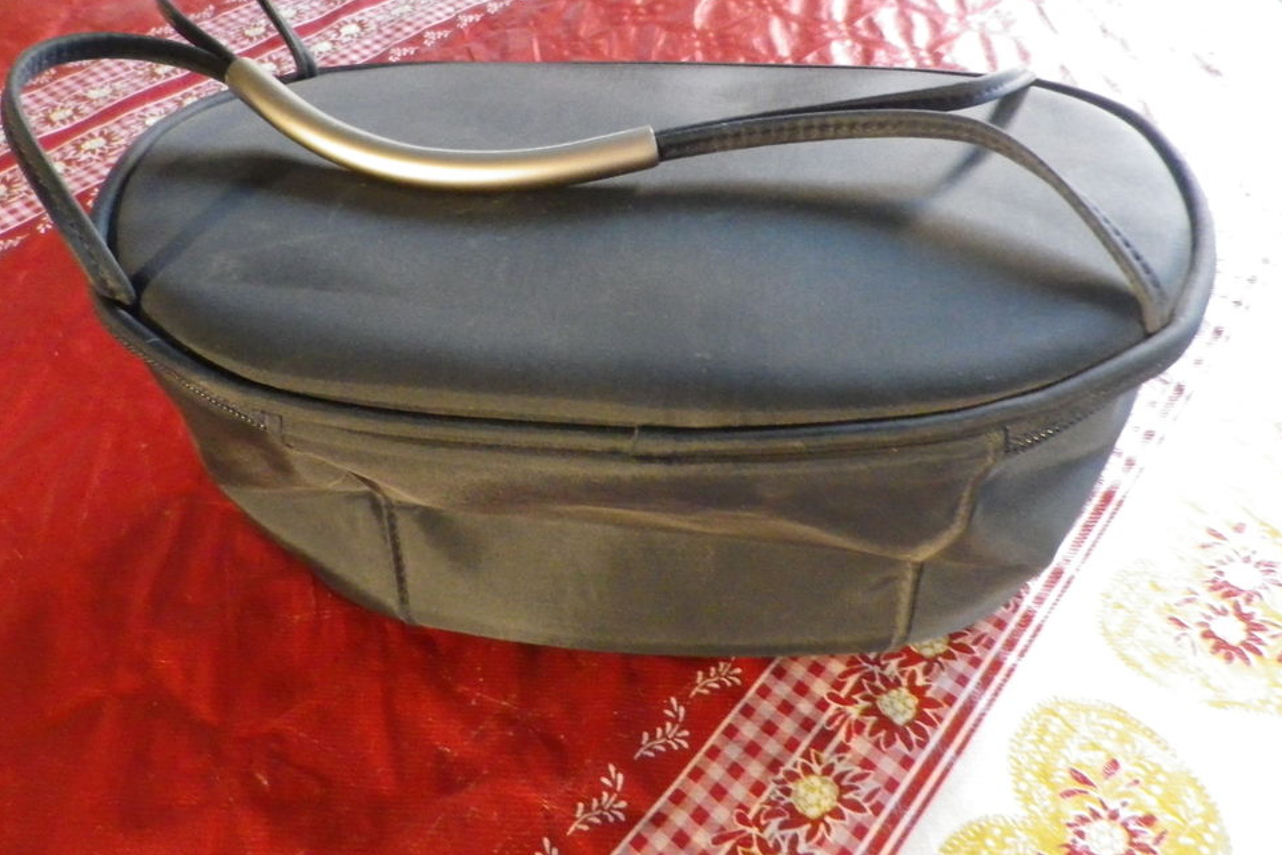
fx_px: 961
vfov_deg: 47.8
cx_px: 639
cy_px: 368
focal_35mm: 27
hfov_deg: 67.4
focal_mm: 4.5
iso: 800
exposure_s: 1/8
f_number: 3.5
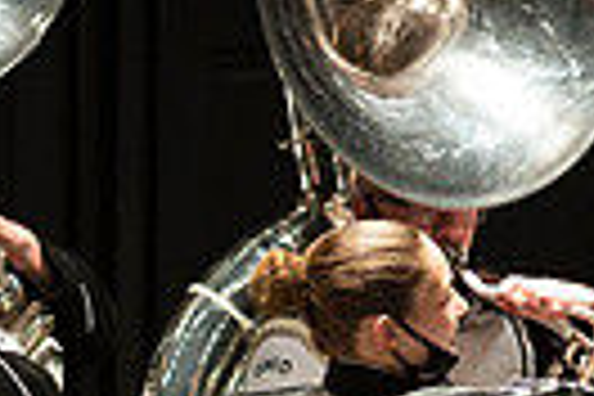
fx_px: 21778
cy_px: 828
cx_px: -225
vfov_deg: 1.0
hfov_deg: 1.6
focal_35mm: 1320
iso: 3200
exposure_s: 1/500
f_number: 2.8
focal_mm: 300
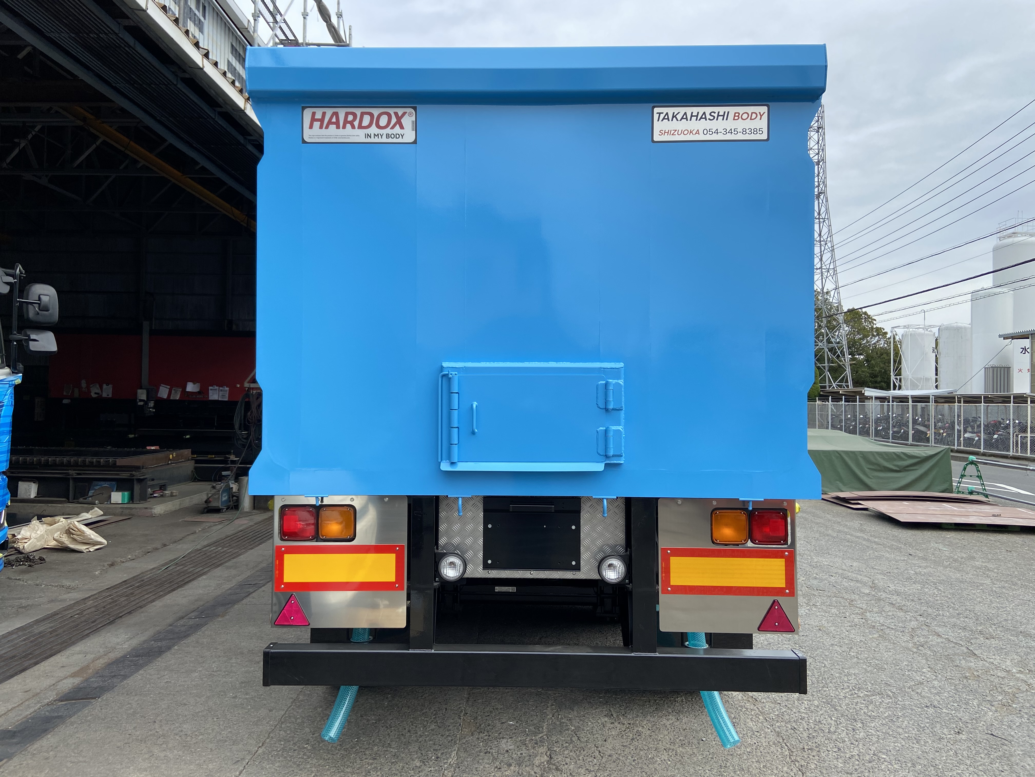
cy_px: 388
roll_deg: -0.9
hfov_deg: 67.3
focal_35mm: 26
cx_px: 518
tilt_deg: +0.4
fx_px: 777
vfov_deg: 53.1
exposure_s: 1/1016
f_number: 1.8
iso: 32
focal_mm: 4.25
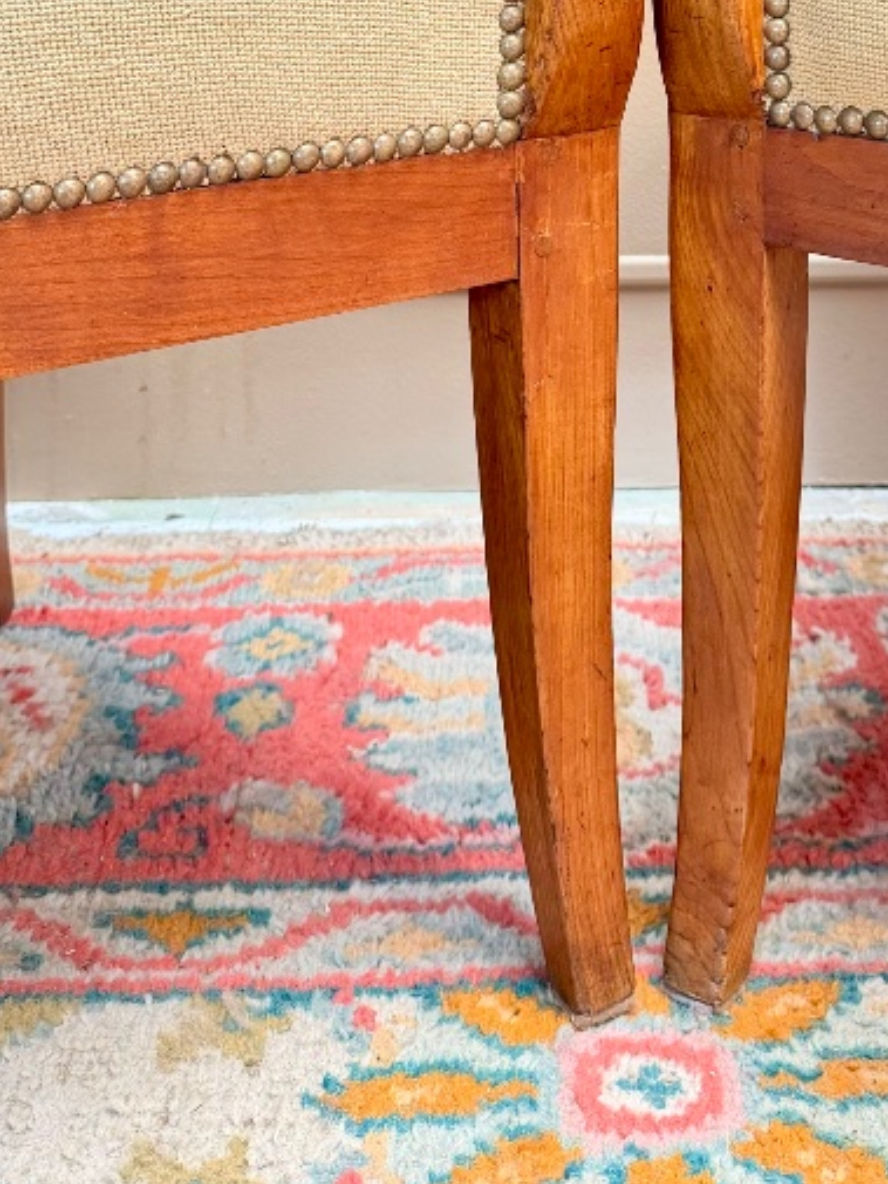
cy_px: -101
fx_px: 1949
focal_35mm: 57
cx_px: 602
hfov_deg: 25.5
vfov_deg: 30.4
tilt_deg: -6.3
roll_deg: -0.4
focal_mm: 6.76
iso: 200
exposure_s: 1/72
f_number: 1.78
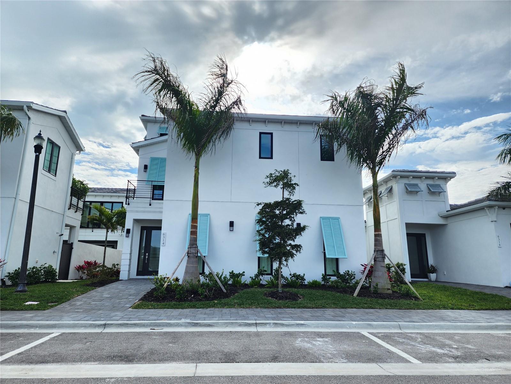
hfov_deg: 73.9
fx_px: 340
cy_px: 192
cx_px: 256
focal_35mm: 23
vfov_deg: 58.9
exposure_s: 1/603
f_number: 1.8
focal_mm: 6.4
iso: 12
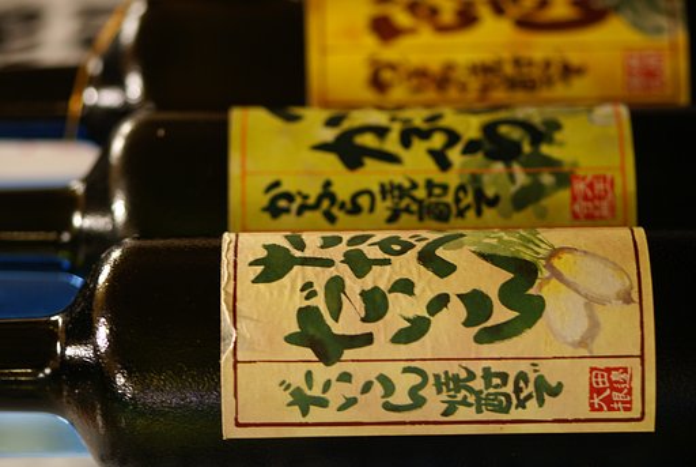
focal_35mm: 150
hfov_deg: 13.7
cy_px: 234
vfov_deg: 9.2
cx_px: 348
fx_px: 2904
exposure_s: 1/4
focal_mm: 100
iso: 200
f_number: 2.8
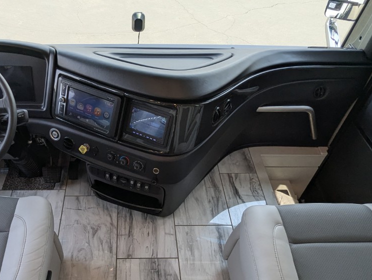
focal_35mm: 30
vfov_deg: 46.3
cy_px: 182
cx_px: 135
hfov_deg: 59.0
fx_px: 323
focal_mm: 2.35
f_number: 2.2
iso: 48
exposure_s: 1/179
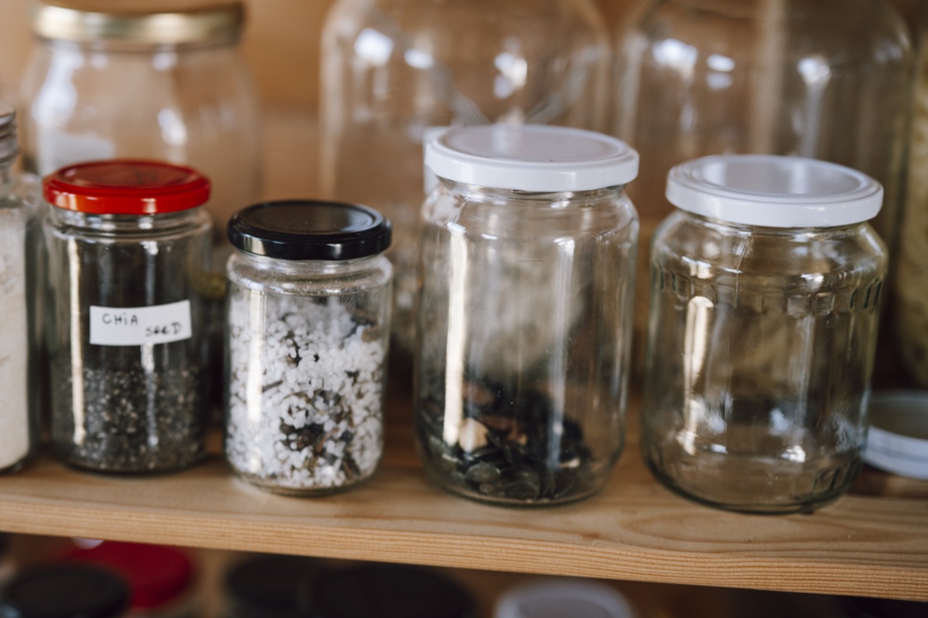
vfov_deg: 20.9
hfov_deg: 30.9
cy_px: 309
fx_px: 1675
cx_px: 400
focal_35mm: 65
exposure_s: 1/500
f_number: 1.4
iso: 200
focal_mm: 50
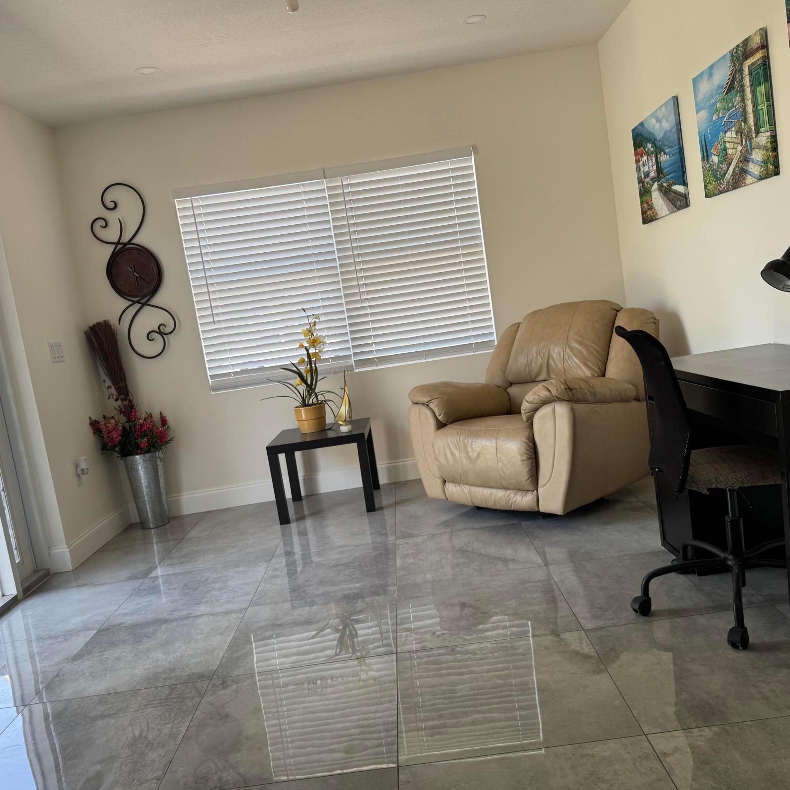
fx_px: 749
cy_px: 396
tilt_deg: -7.5
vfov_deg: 55.6
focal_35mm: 29
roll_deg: +8.6
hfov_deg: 55.6
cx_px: 392
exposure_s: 1/135
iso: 50
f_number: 1.78
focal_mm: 6.76
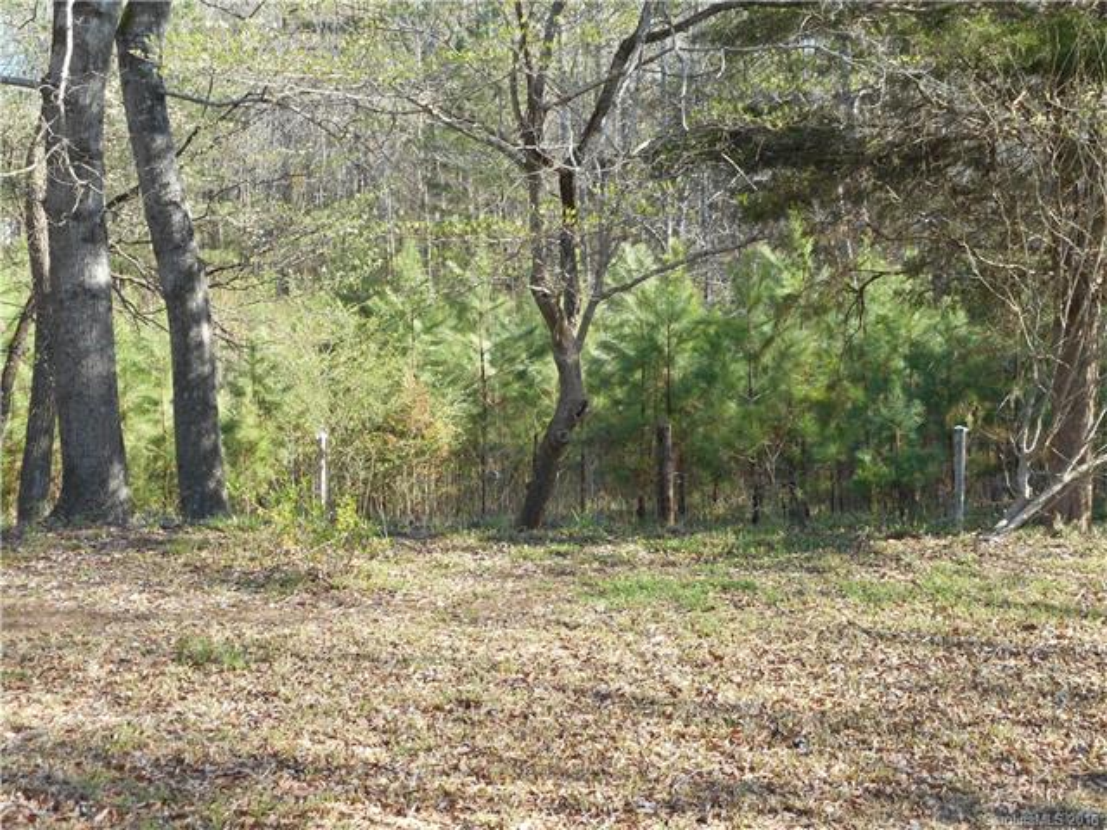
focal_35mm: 59
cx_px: 554
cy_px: 415
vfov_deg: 24.8
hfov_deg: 32.7
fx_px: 1887
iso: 80
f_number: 5.1
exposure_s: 1/60
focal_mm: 10.5
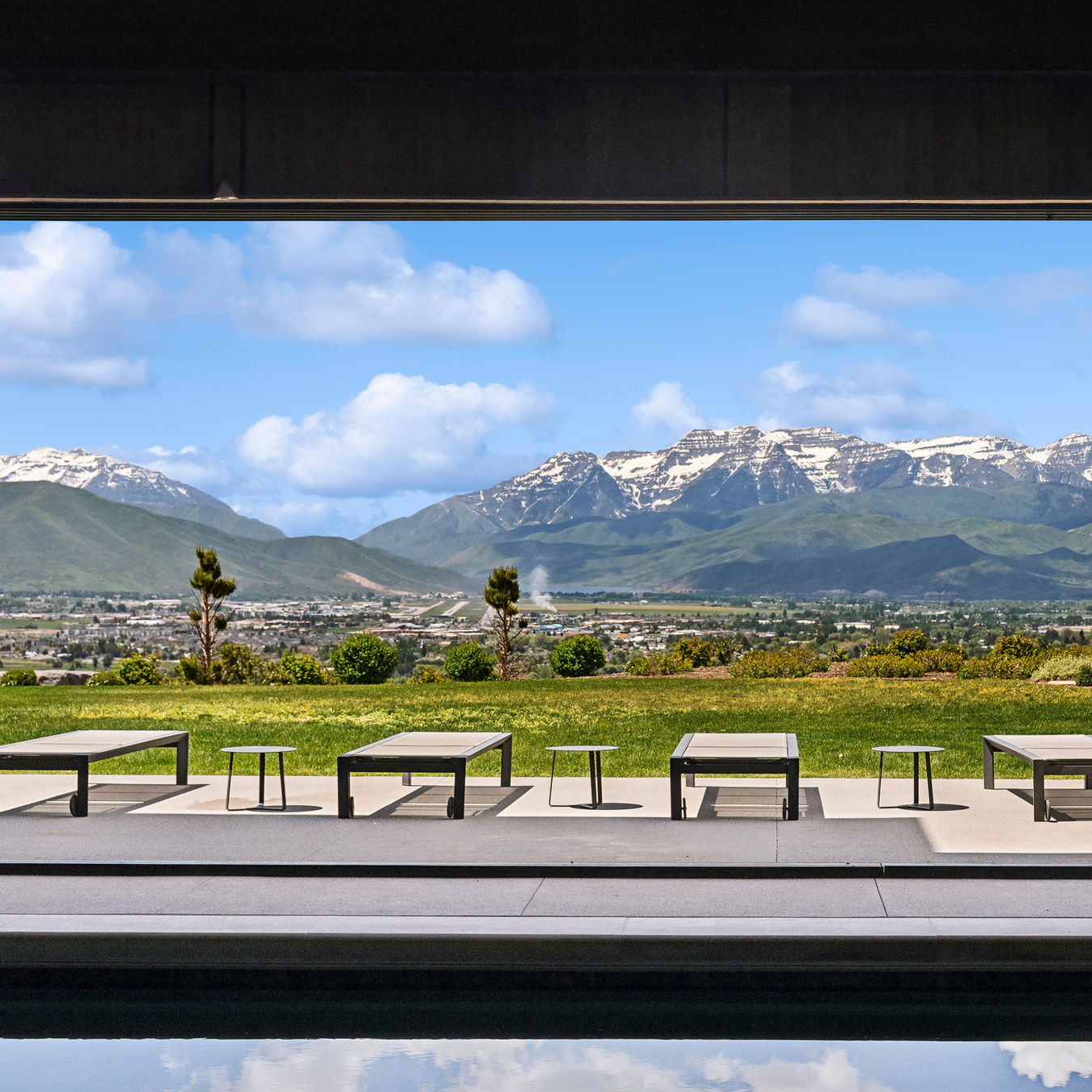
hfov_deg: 30.8
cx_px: 755
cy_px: 543
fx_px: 1964
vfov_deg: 31.1
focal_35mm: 55
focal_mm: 42.8
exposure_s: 1/3200
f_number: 6.3
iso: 640
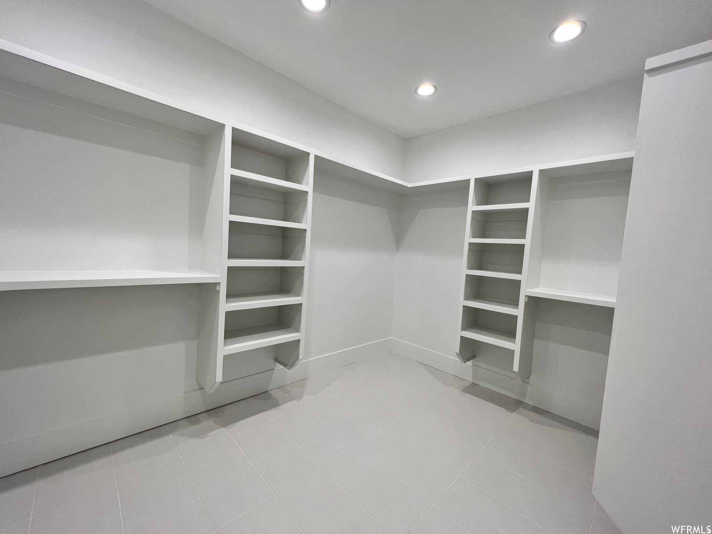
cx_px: 356
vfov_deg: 89.9
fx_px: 267
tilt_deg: -3.5
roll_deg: -3.5
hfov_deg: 106.2
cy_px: 267
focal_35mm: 13
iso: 50
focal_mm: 1.57
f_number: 1.8
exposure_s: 1/120
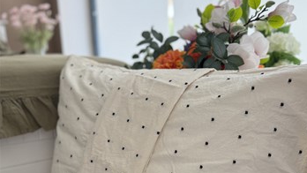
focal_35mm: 40
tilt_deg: -14.8
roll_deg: +0.4
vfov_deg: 28.9
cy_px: 145
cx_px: 176
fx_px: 326
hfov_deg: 50.3
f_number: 1.78
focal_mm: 6.76
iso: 100
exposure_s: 1/121
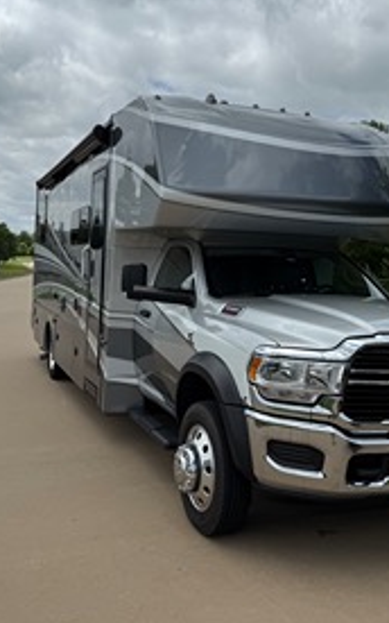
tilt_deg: +1.2
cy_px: 263
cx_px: 219
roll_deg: -1.2
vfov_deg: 52.5
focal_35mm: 37
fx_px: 627
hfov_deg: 34.4
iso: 80
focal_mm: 6.76
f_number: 1.78
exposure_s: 1/8130
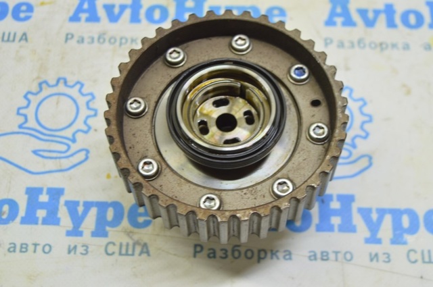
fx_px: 685
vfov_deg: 23.7
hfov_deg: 35.1
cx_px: 216
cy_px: 144
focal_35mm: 57
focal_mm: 38
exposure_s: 1/20
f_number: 5.6
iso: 400
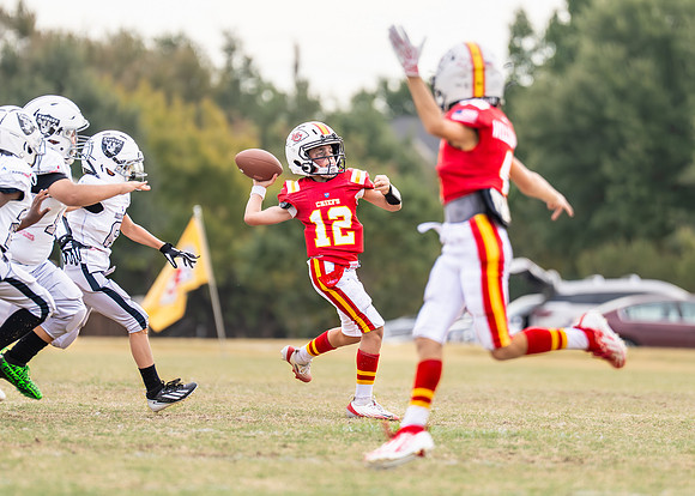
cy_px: 223
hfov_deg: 4.9
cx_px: 350
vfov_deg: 3.5
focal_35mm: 409
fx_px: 8063
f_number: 2.8
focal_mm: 200
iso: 160
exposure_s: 1/1600
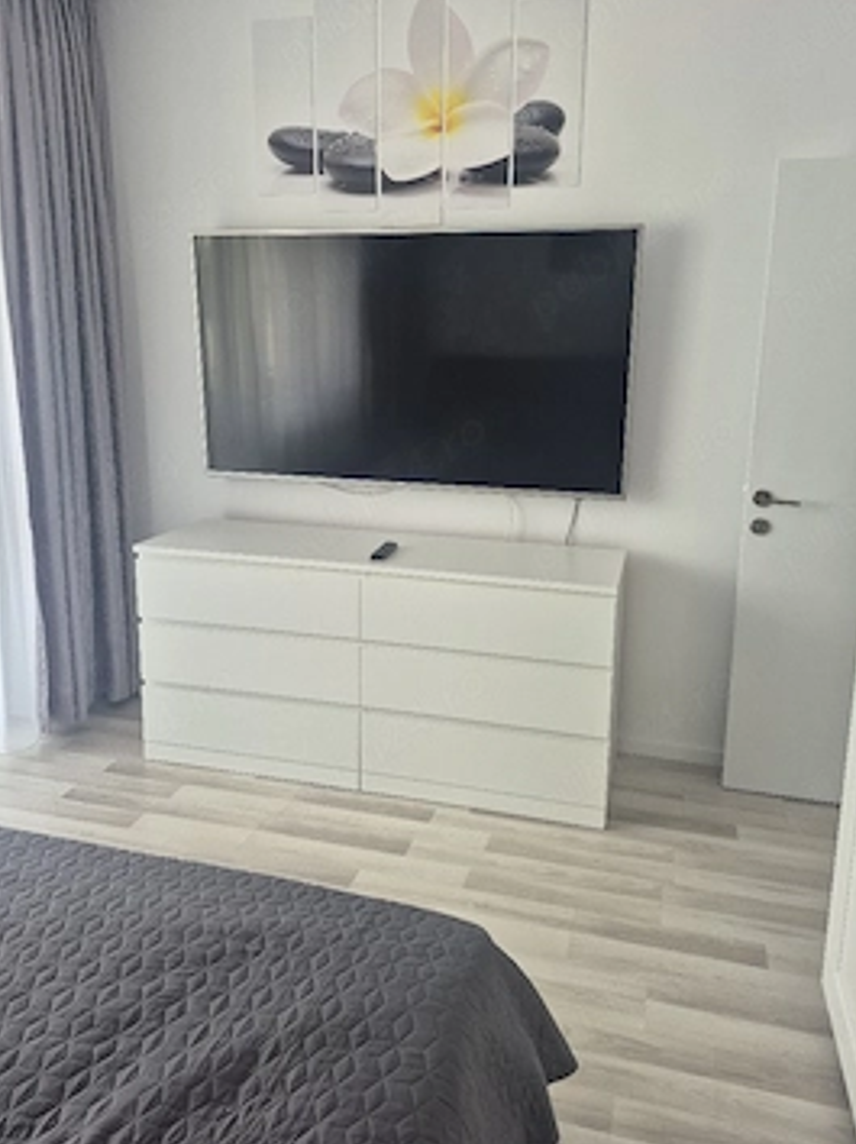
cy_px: 533
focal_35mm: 26
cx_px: 446
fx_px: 858
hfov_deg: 53.0
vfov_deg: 67.3
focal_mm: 5.4
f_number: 1.8
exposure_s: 1/182
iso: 125
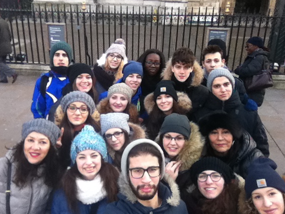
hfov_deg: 47.8
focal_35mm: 39
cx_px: 133
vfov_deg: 36.8
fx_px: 321
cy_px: 112
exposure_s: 1/239
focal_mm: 3.85
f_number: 2.4
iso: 125
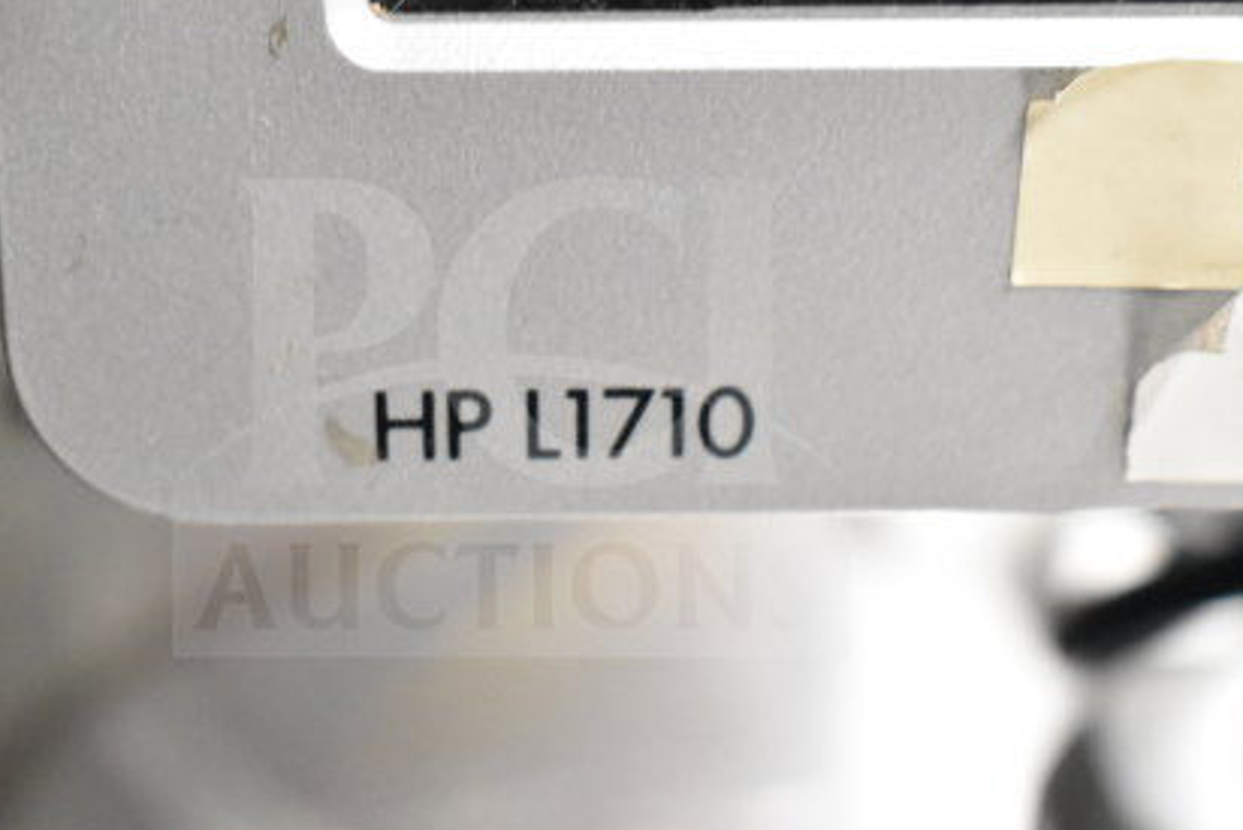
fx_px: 2763
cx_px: 510
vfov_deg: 17.1
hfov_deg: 25.3
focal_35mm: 80
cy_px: 418
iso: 7200
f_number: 4.8
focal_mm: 36
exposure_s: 1/60
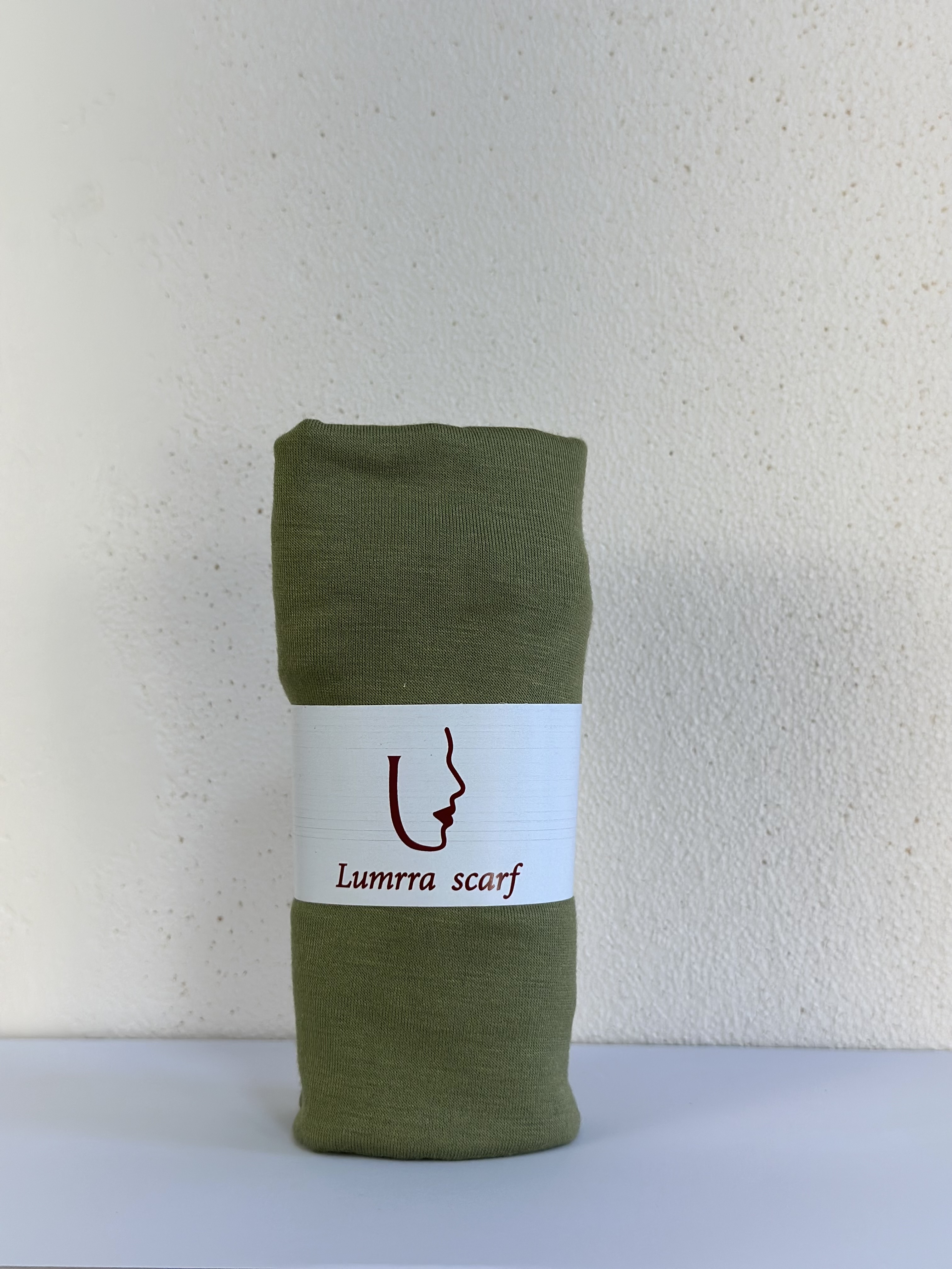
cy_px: 634
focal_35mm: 48
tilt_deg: +1.9
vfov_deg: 39.7
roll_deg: -0.6
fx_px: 1760
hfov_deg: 30.3
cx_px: 476
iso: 80
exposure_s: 1/473
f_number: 1.78
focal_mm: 6.86
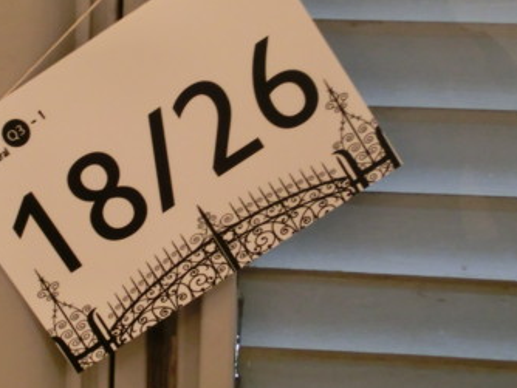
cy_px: 161
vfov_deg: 15.9
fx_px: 1390
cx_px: 170
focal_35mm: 93
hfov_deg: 21.0
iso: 800
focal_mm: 12.29
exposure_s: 1/60
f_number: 4.8
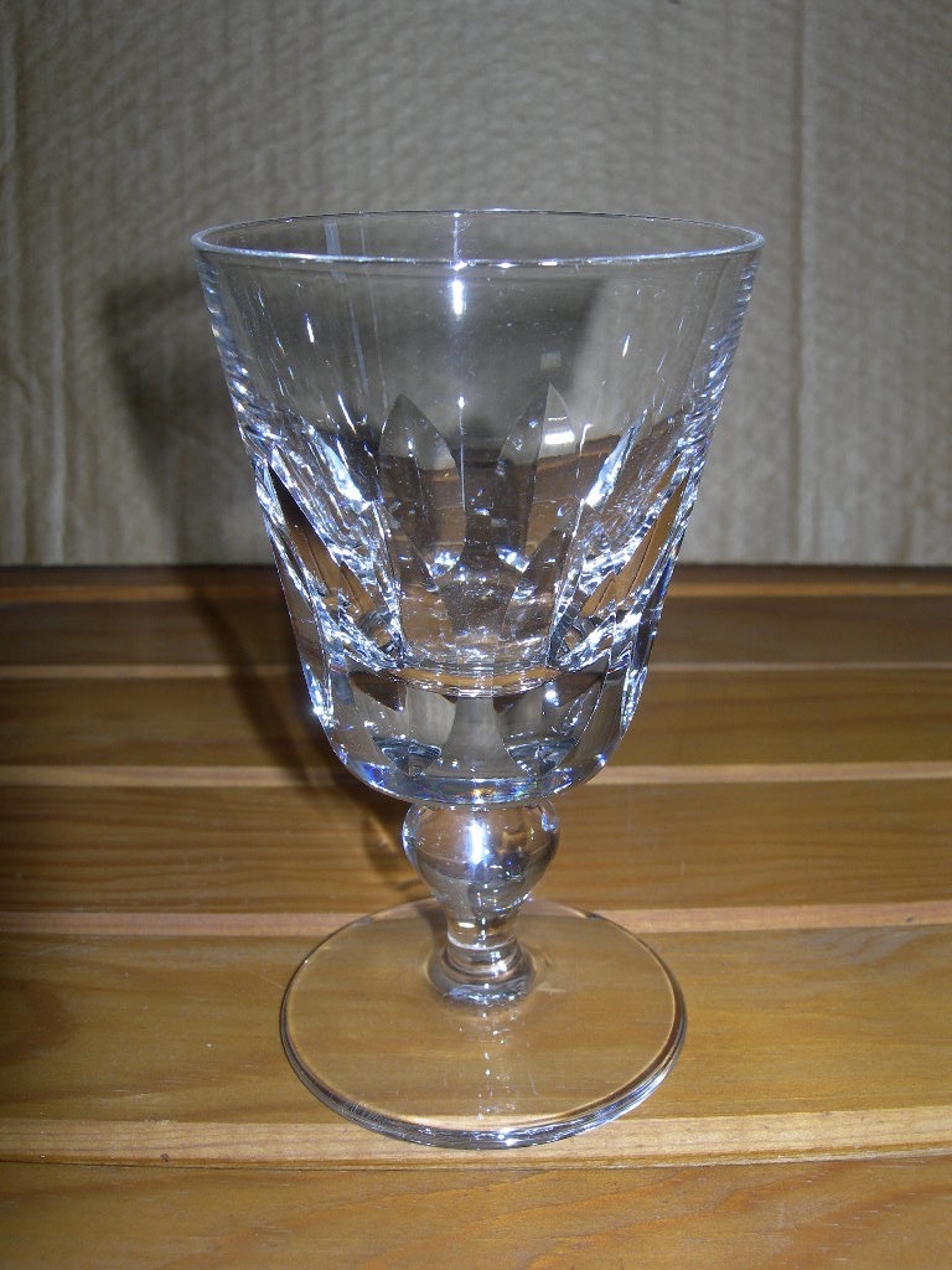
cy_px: 635
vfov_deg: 49.0
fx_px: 1393
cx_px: 476
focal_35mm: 38
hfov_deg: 37.7
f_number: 4.8
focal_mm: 7.8
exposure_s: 1/60.1
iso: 50
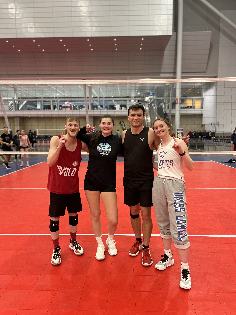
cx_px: 118
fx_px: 236
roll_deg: +0.9
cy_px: 158
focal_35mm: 26
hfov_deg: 53.1
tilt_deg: -3.4
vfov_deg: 67.3
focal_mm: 5.7
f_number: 1.5
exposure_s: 1/60
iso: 320
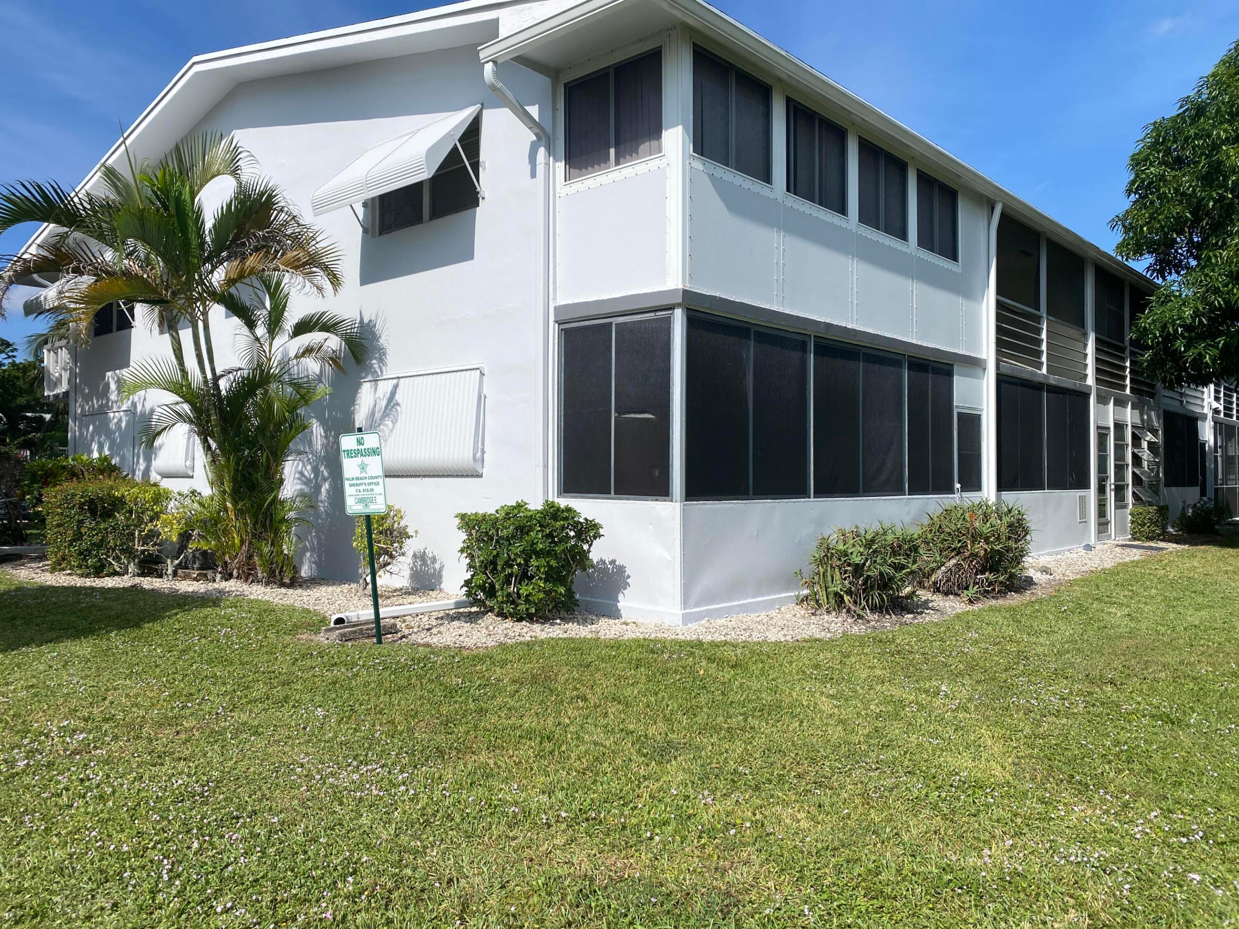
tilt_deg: +0.5
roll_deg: -0.4
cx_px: 620
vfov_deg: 53.1
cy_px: 464
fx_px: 931
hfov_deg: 67.3
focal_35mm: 26
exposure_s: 1/5236
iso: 32
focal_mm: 4.25
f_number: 1.8
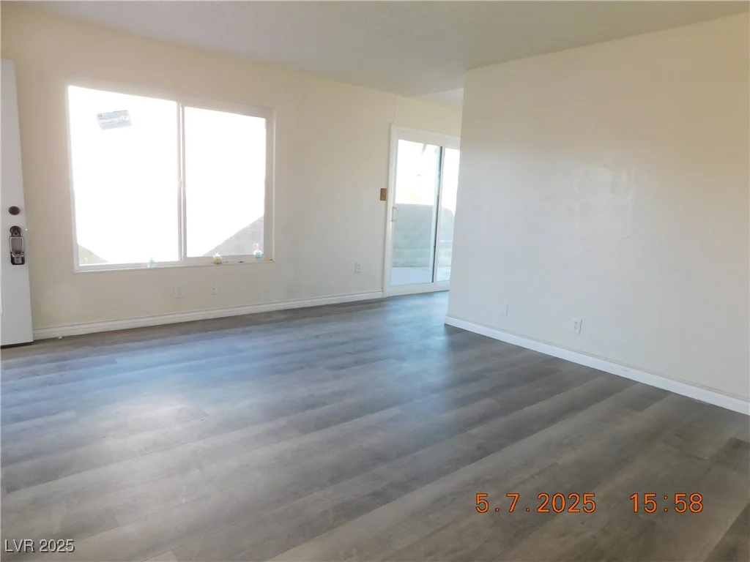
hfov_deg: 73.9
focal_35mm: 23
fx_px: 498
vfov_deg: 58.9
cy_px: 281
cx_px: 375
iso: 125
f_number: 3
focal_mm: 4
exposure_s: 1/60
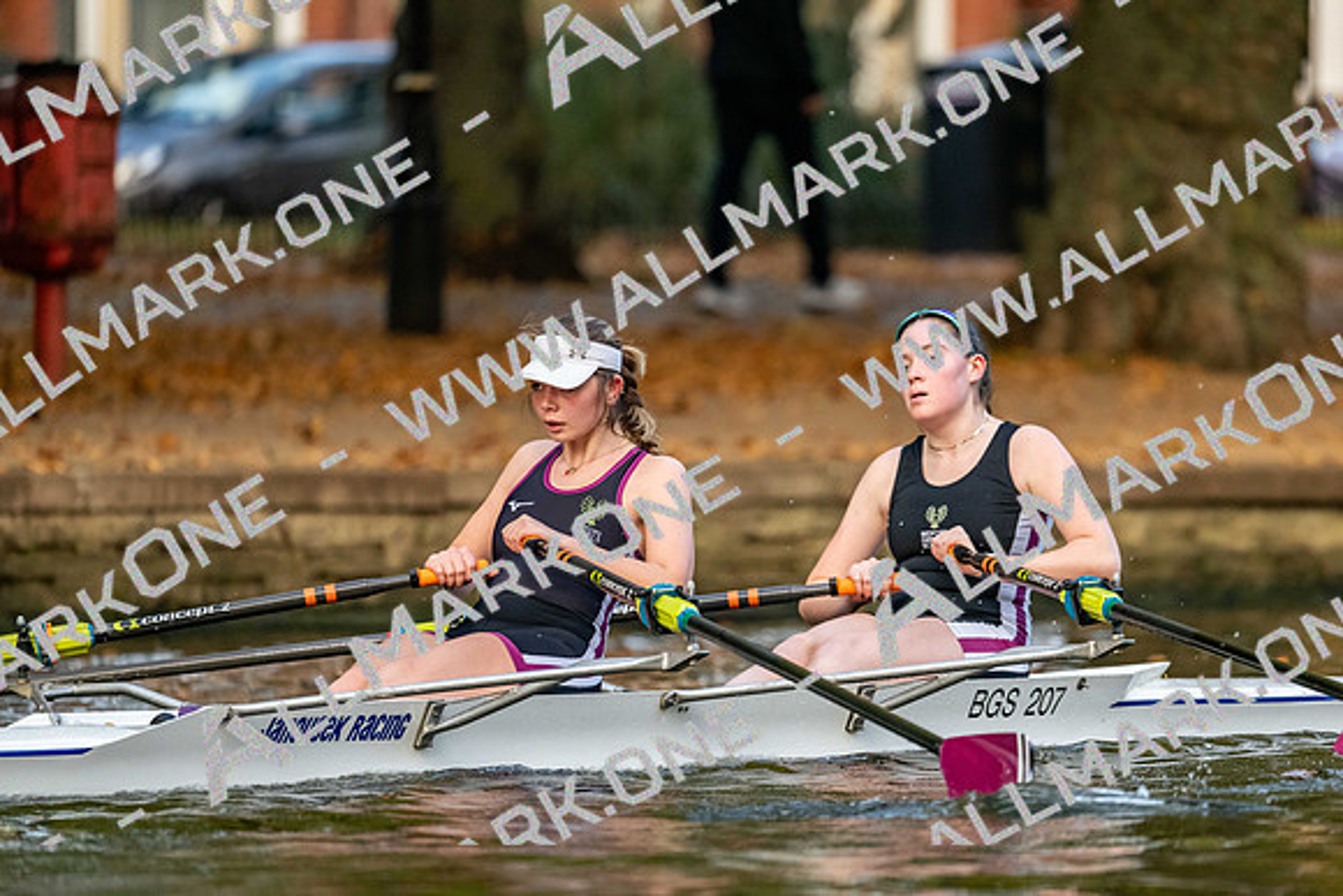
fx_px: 14925
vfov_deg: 3.4
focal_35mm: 400
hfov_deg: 5.2
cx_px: 672
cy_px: 448
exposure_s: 1/2500
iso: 3600
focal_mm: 400
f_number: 4.5
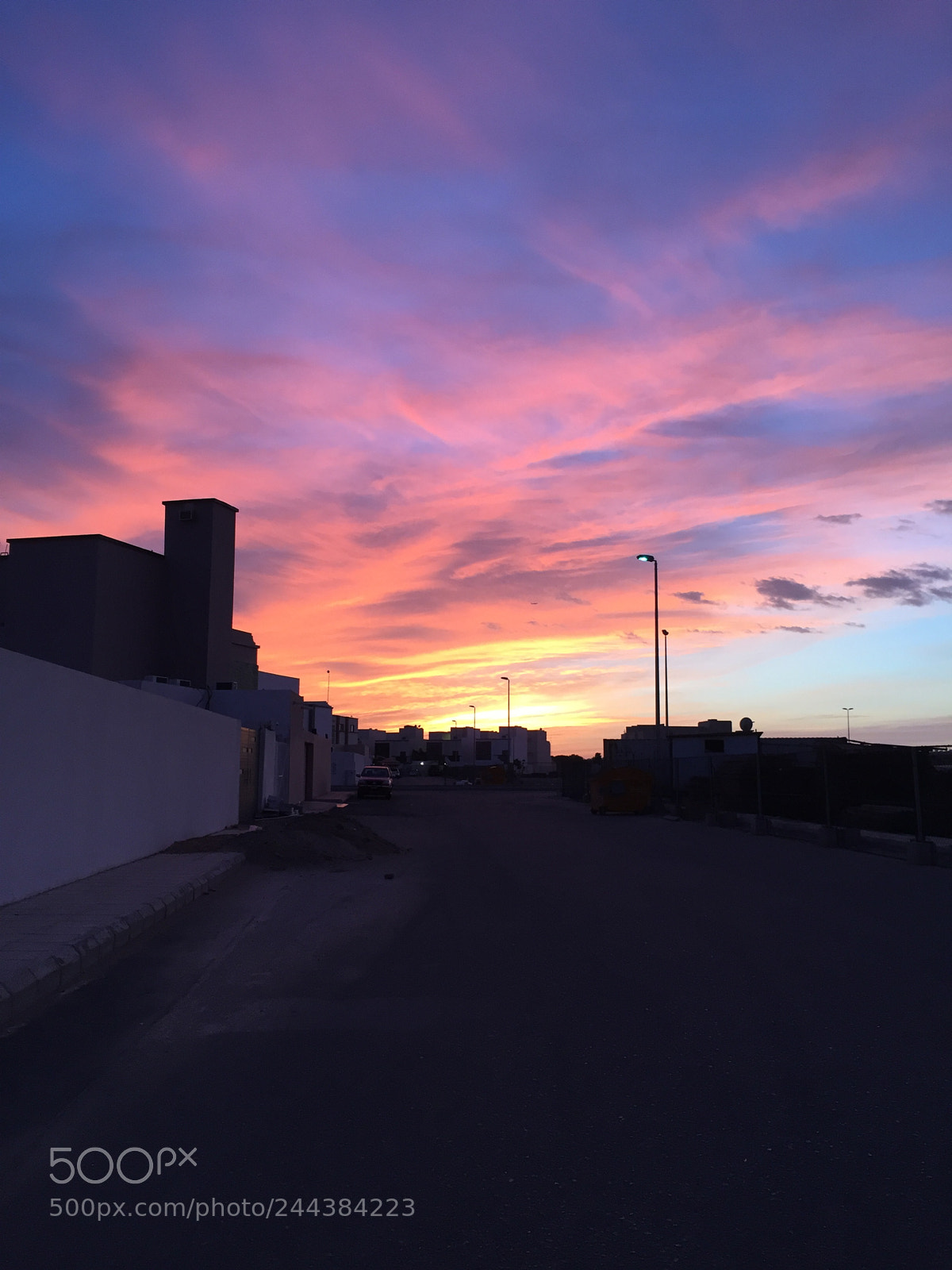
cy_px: 635
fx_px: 1063
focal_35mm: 29
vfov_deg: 61.7
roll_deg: -0.7
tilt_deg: +7.1
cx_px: 476
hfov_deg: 48.2
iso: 32
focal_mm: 4.15
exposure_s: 1/40
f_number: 2.2
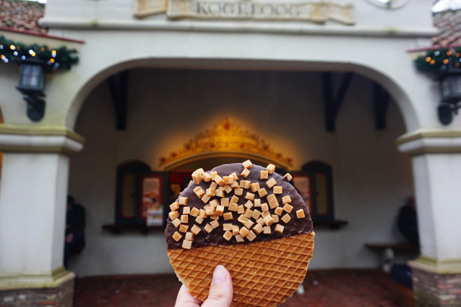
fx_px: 307
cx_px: 230
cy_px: 154
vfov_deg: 53.1
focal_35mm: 24
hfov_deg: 73.8
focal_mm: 16
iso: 125
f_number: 4
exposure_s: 1/60
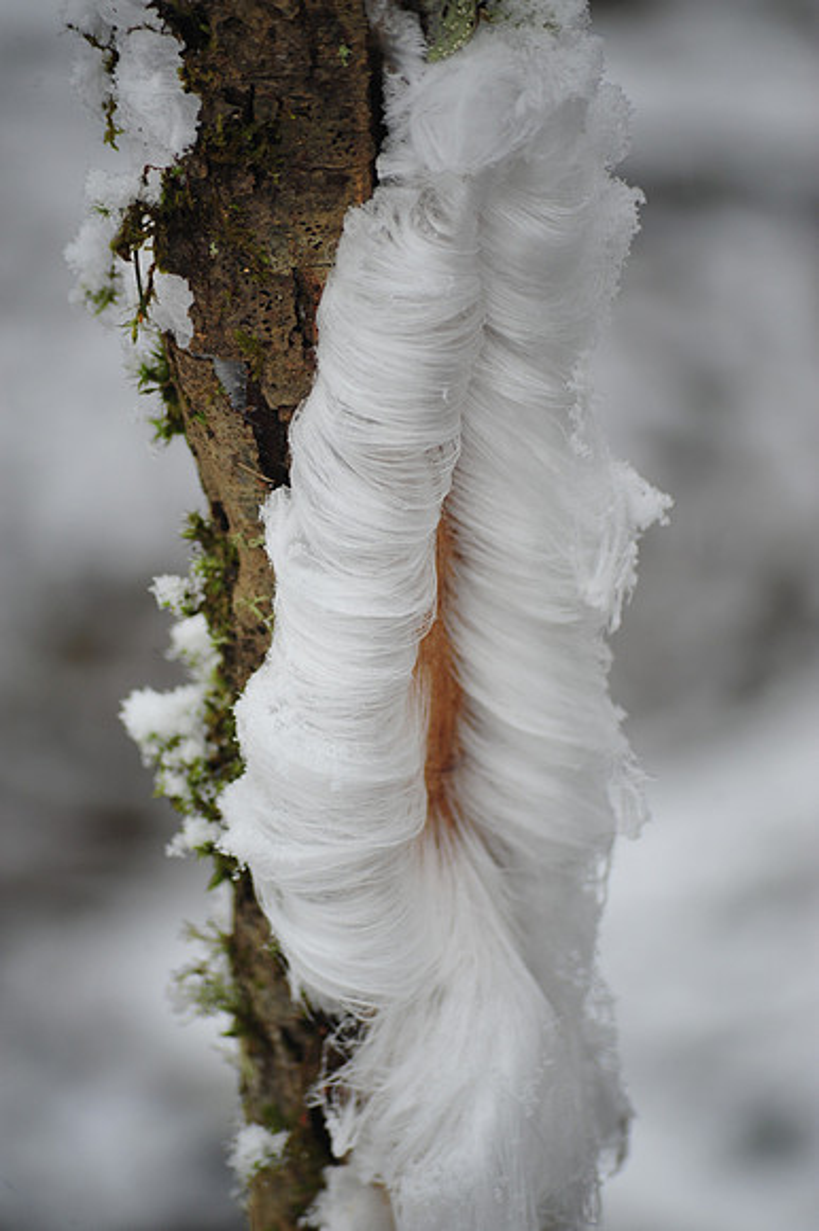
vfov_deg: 8.6
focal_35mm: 240
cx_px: 410
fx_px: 8199
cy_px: 616
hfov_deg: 5.7
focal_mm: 240
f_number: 5.3
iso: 560
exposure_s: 1/80
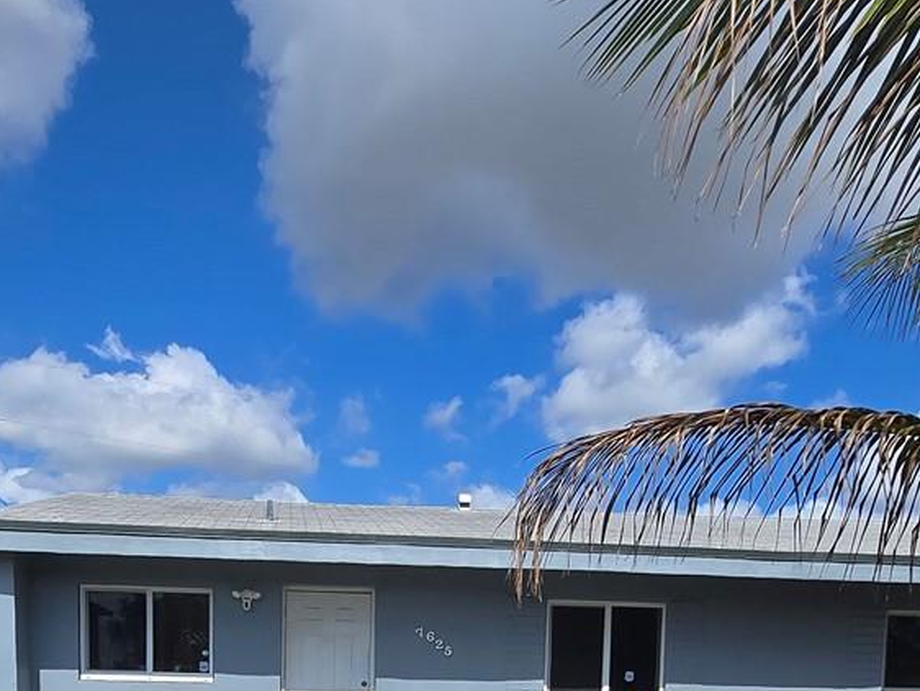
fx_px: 984
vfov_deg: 32.2
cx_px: 414
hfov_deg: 50.0
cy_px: 827
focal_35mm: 37
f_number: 2.2
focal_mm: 1.7
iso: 25
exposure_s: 1/1864
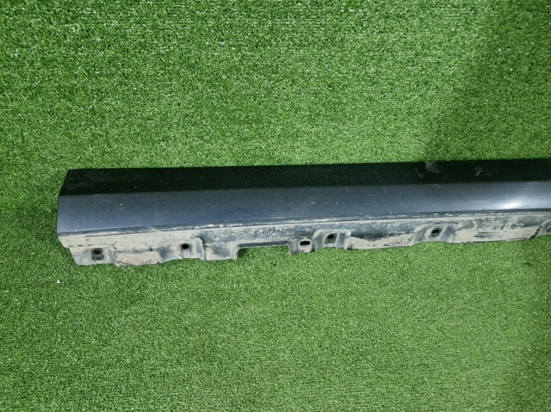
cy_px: 206
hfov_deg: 74.0
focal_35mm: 23
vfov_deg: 58.8
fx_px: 366
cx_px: 276
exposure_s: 1/50
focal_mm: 5.4
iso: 320
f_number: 1.8
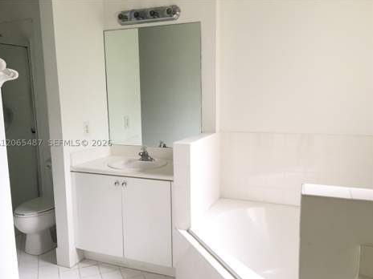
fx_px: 323
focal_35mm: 30
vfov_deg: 46.8
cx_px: 186
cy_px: 143
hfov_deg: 60.0
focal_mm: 4.15
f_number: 2.2
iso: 32
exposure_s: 1/30
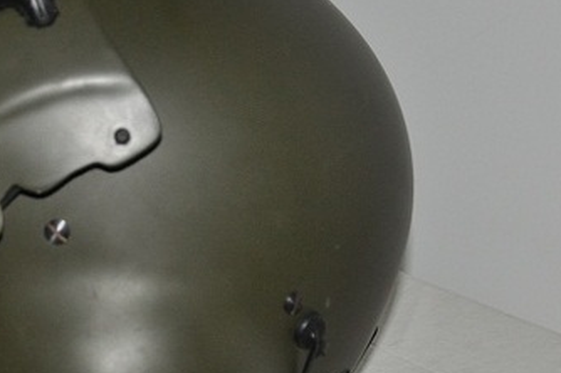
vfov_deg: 13.0
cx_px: 153
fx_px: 1635
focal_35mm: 105
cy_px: 173
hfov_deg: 19.4
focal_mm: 30
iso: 800
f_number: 4.2
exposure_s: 1/60
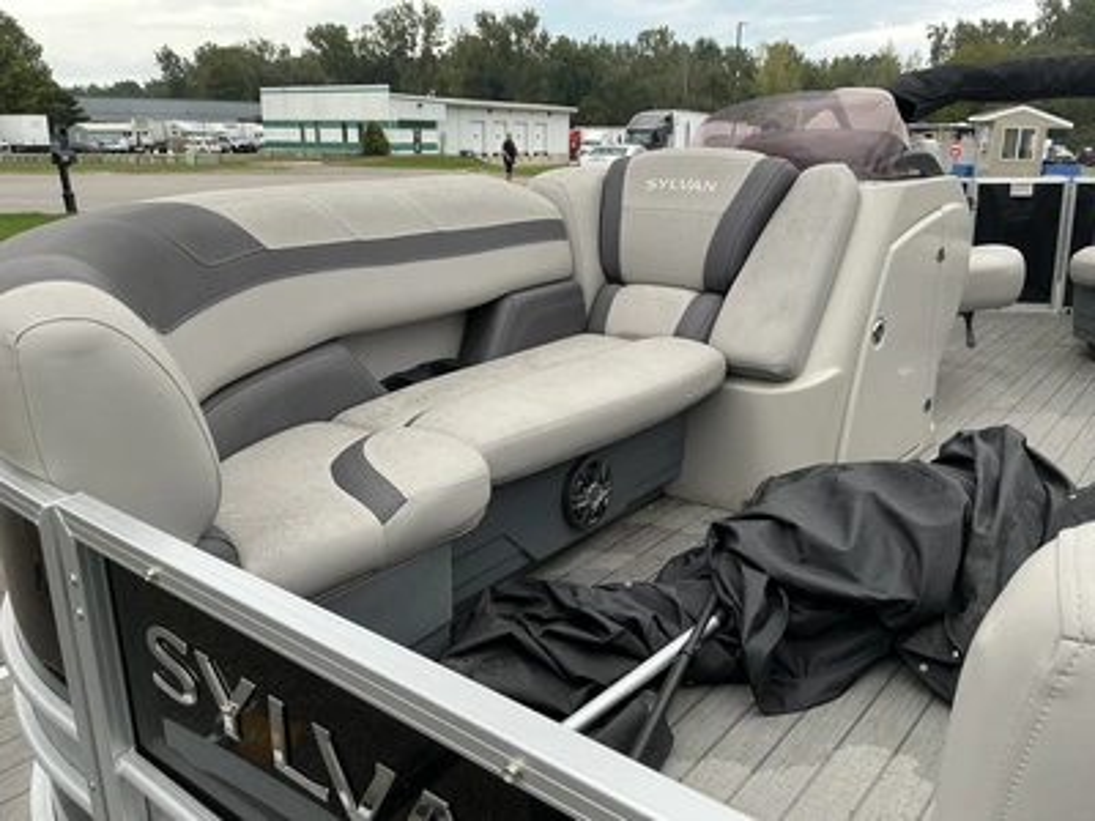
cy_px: 410
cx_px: 548
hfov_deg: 63.4
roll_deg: -0.6
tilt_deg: -18.0
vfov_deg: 49.7
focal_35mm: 28
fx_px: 886
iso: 25
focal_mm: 3
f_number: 1.8
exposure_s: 1/344
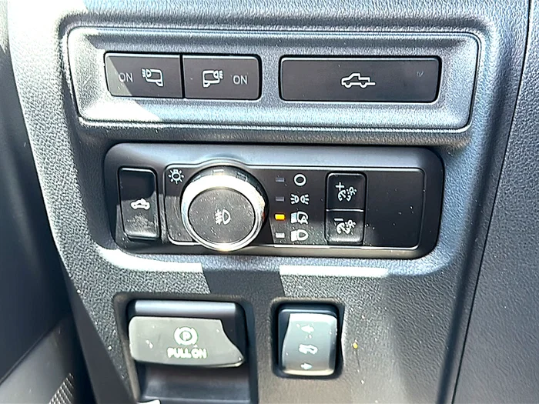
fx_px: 654
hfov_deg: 44.8
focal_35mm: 42
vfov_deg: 34.3
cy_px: 202
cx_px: 270
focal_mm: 6.86
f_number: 1.78
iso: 125
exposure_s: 1/40
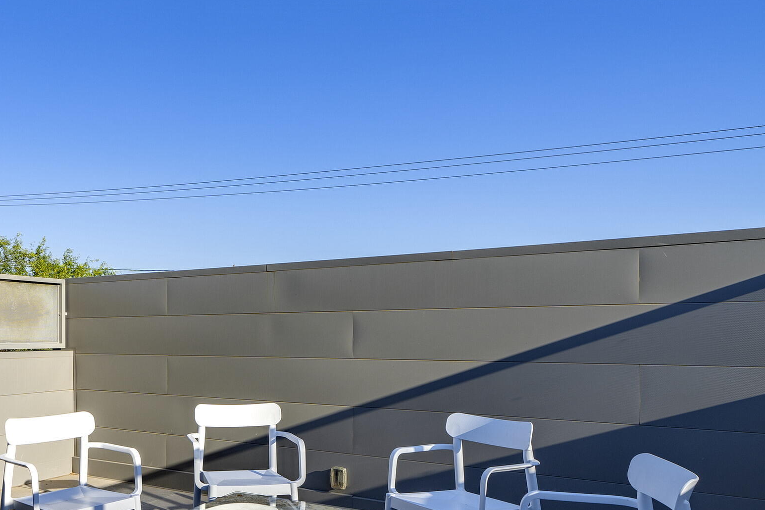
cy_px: 348
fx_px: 616
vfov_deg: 44.2
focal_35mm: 29
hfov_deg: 60.7
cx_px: 207
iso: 100
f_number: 9
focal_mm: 16
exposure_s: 1/100
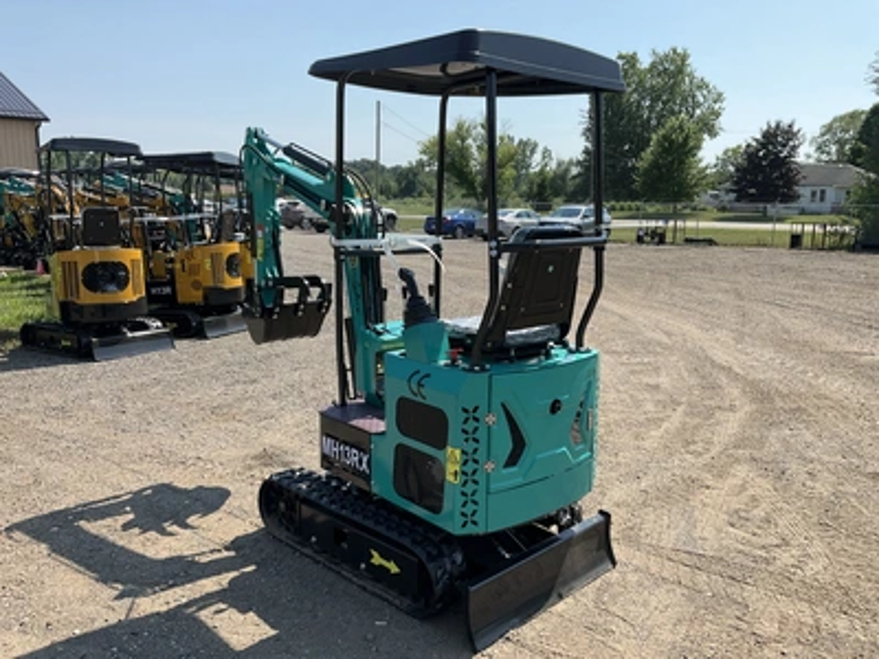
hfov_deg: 61.7
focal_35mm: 29
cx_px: 440
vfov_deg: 48.2
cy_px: 330
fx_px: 736
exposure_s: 1/1412
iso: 25
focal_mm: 3
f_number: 1.8
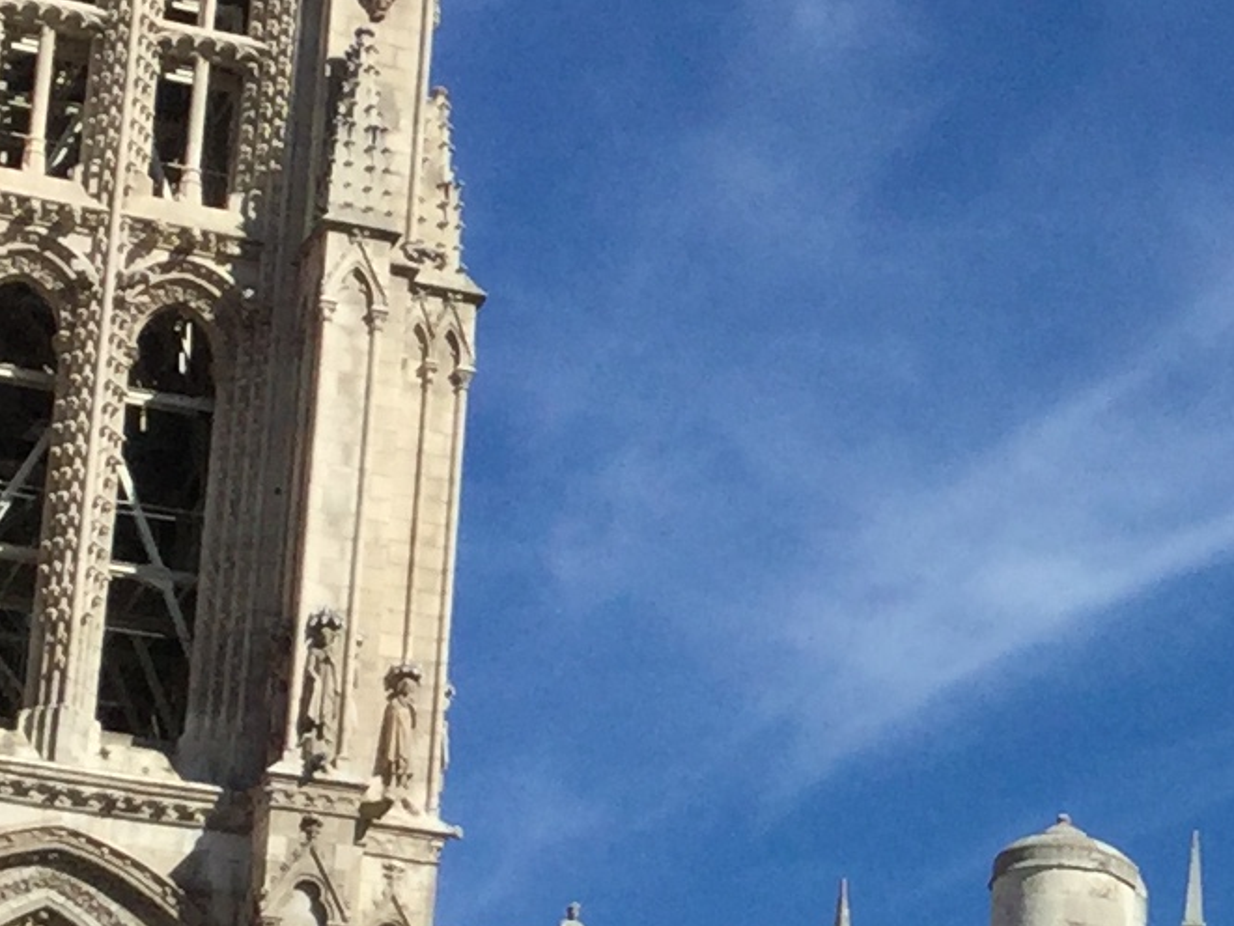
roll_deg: -1.2
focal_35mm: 153
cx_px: 1551
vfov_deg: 9.7
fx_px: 5455
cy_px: 657
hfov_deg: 12.5
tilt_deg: +20.6
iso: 25
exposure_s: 1/2037
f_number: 2.4
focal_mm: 3.3
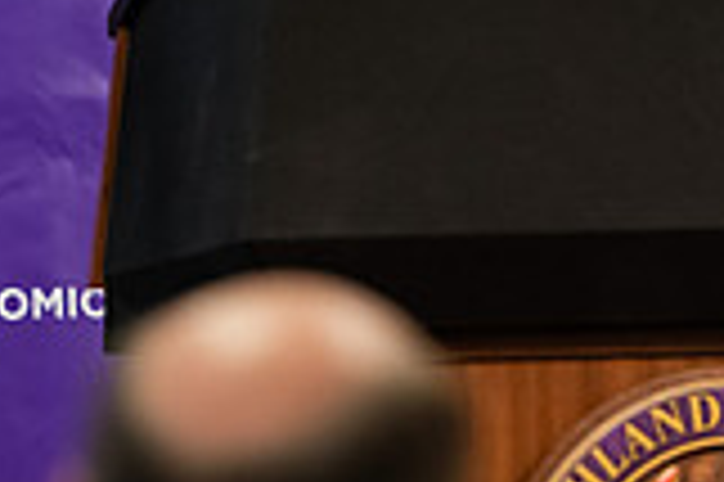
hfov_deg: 3.2
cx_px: 441
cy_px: -151
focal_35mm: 649
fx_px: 13039
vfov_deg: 2.1
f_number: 3.2
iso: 2500
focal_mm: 180
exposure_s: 1/200
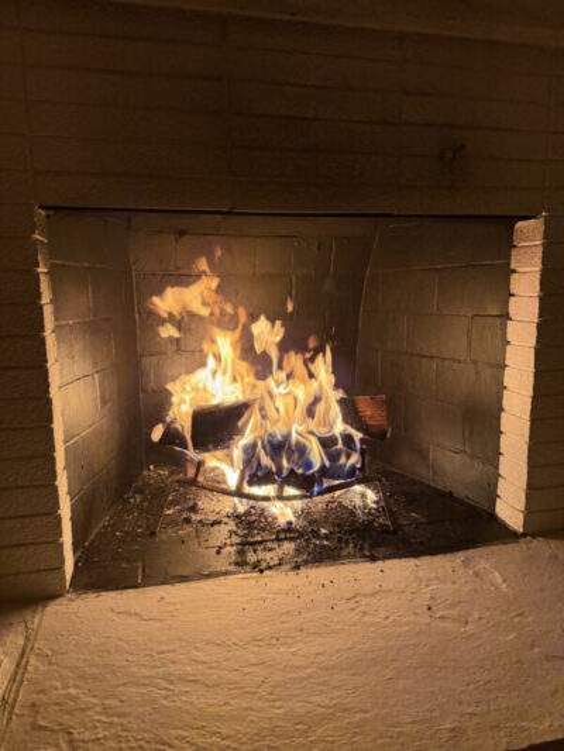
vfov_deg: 71.6
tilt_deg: -9.5
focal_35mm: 24
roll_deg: +0.7
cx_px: 282
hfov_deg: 56.8
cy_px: 376
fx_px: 521
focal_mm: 6.76
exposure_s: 1/60
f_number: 1.78
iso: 400
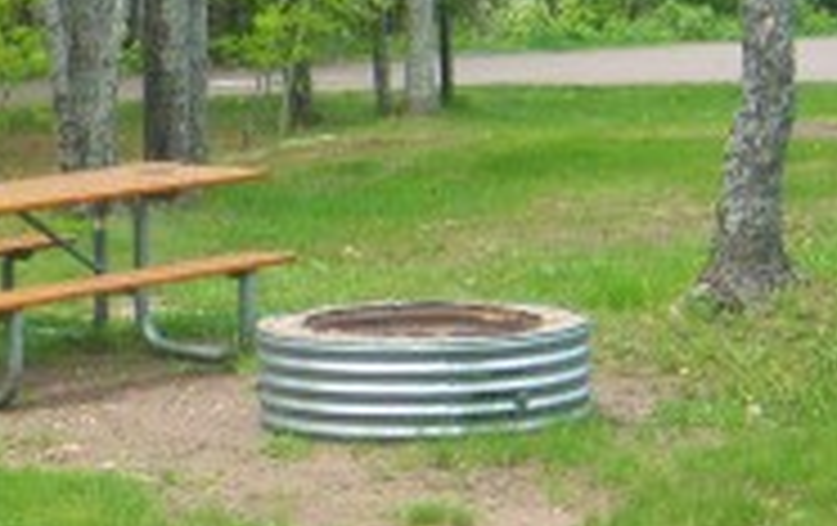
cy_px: 330
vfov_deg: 12.5
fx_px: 2400
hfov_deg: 18.4
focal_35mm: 105
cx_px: -263
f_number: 2.8
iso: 80
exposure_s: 1/320
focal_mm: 7.5
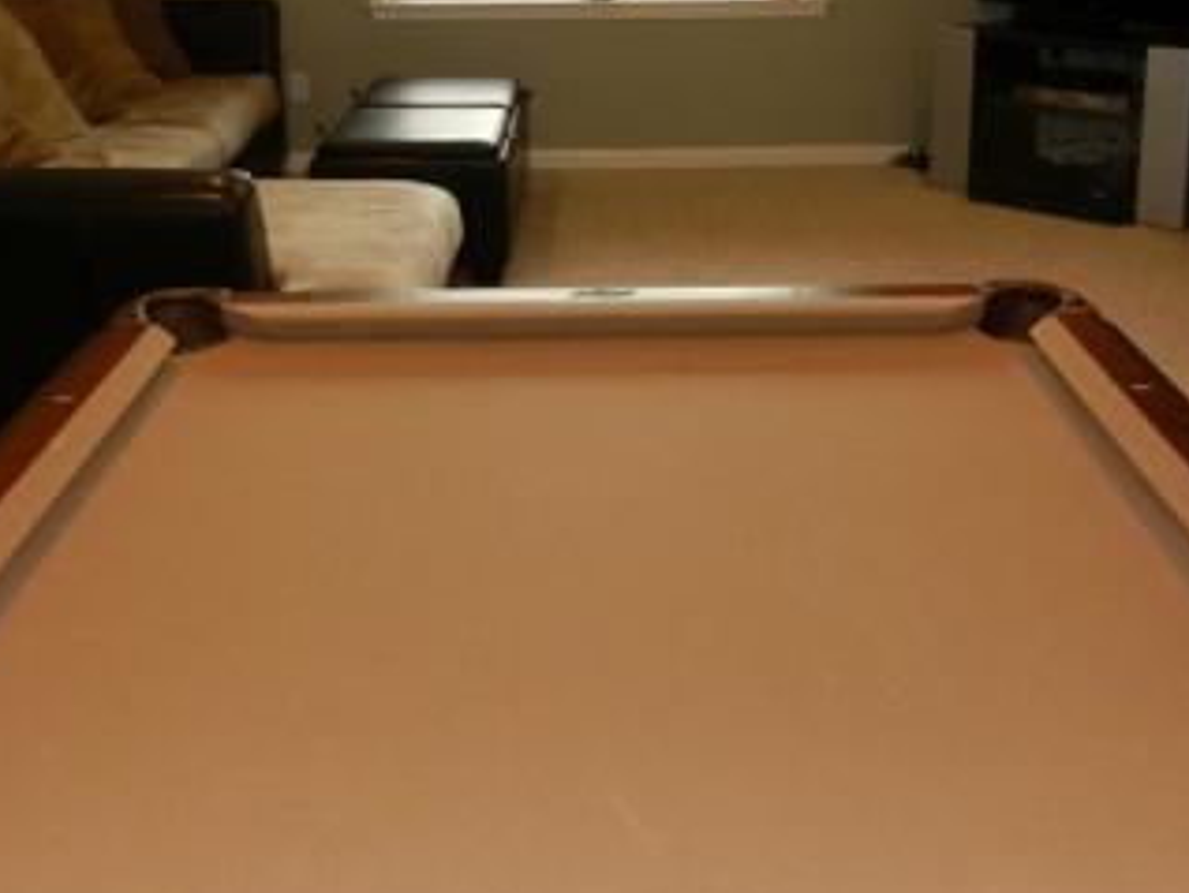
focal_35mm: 42
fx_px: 1444
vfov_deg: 32.9
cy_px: 116
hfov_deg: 44.8
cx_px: 617
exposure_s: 1/30
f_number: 3.4
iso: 200
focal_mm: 4
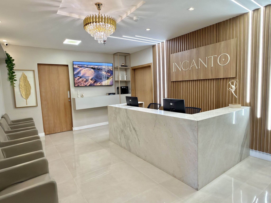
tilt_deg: -5.8
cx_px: 136
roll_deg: +2.4
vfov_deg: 66.0
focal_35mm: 20
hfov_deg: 81.7
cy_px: 102
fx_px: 157
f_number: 2.2
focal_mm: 2.22
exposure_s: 1/40
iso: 64
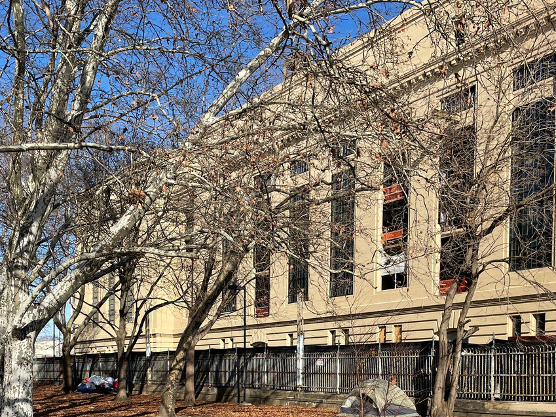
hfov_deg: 38.9
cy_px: 391
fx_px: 787
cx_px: 265
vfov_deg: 28.3
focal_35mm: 49
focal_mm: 4.2
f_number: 1.6
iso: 32
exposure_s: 1/3040
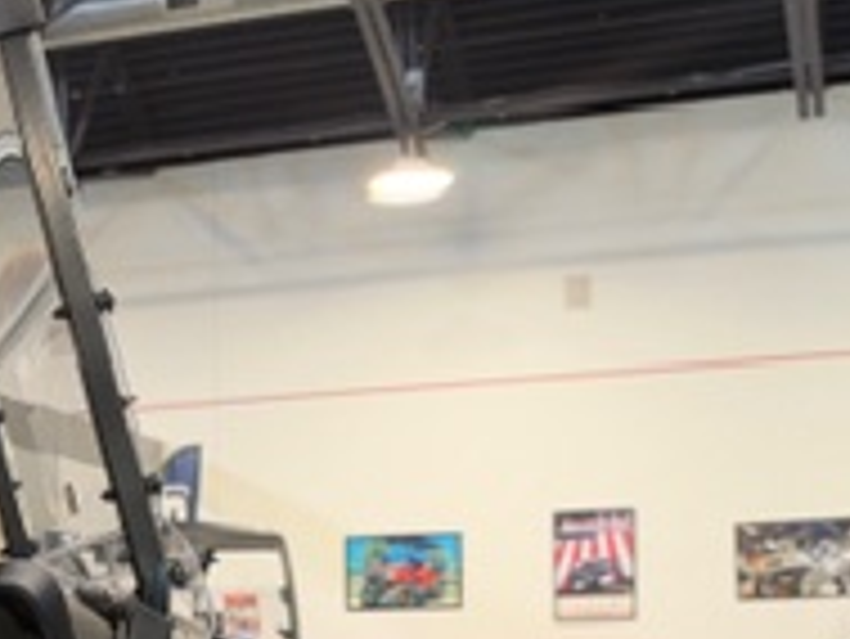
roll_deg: +0.9
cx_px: -481
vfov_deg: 14.8
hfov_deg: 17.6
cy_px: 688
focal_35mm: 98
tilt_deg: +0.0
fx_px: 2408
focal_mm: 6.93
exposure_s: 1/60
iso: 200
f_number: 1.48
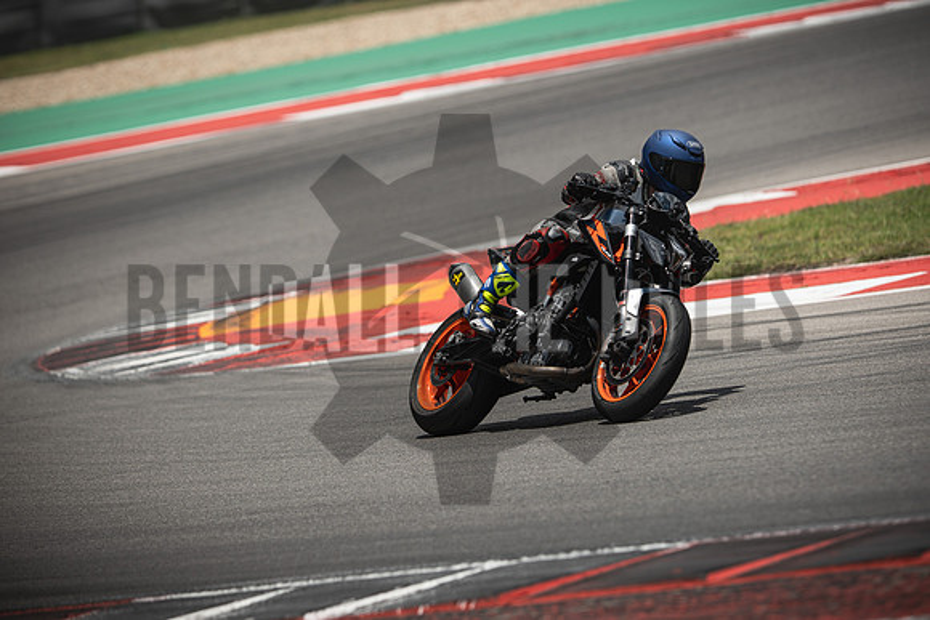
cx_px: 465
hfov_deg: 6.9
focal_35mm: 300
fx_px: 7751
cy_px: 310
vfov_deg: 4.6
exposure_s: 1/2000
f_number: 2.8
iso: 125
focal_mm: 200
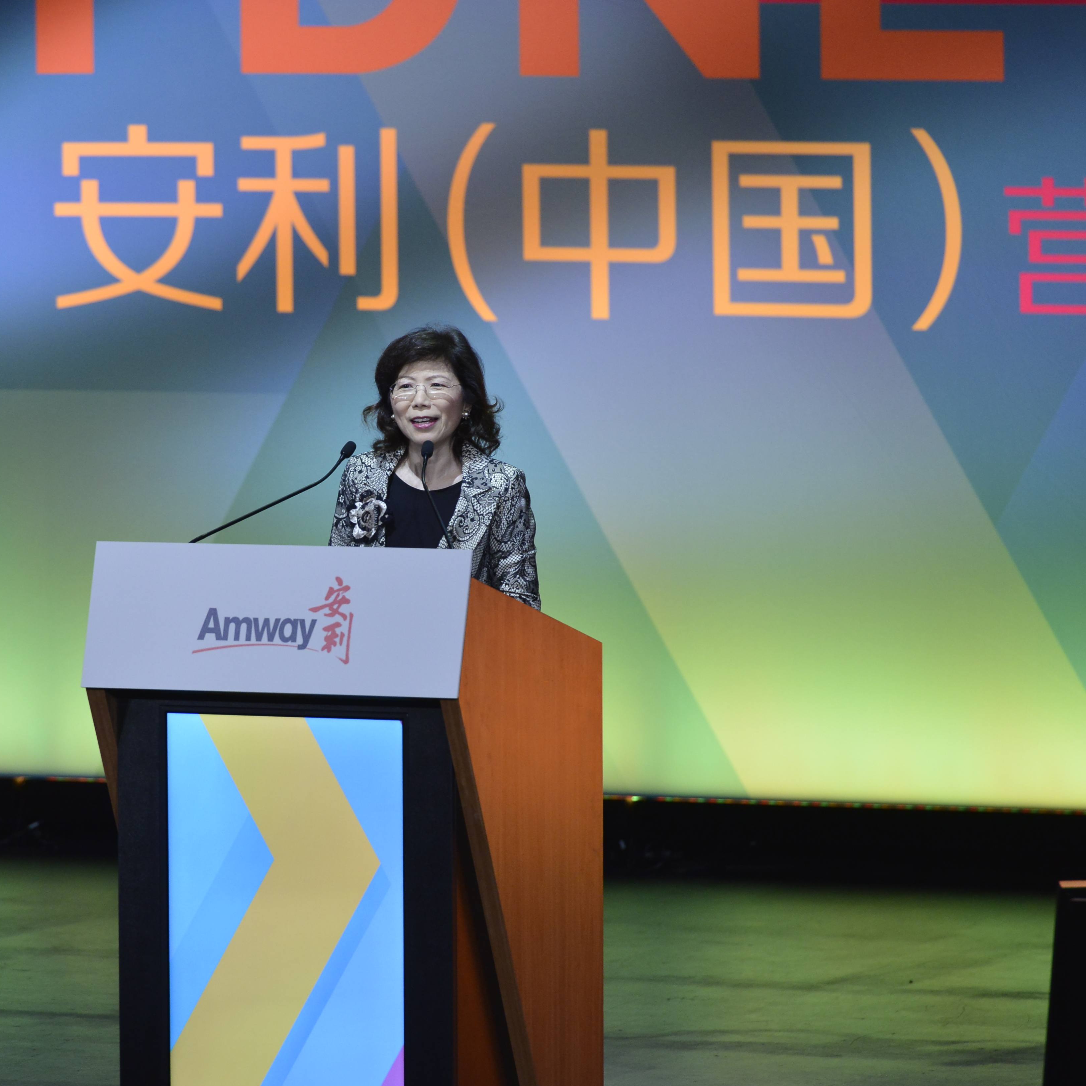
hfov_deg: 6.1
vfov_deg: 6.1
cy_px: 606
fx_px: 10187
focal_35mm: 287
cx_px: 355
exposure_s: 1/250
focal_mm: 200
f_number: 4
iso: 1600
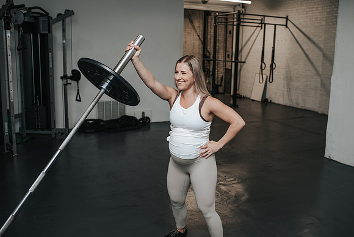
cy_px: 113
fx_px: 359
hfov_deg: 52.5
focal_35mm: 36
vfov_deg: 36.4
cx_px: 185
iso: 800
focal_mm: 35
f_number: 3.2
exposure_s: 1/200
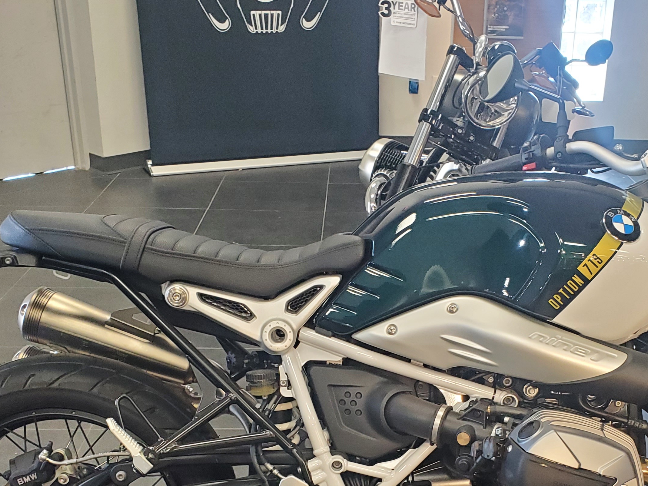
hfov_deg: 38.7
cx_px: 390
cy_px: 384
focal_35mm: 49
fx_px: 917
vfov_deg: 29.1
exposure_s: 1/40
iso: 320
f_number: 2.4
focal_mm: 4.3
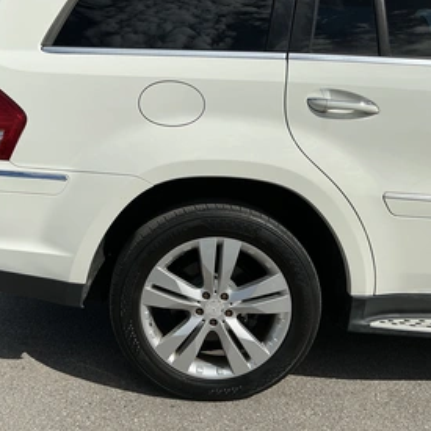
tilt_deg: -11.5
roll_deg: +1.1
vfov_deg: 46.0
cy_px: 219
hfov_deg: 45.1
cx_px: 132
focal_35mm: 36
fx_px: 507
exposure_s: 1/5263
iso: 25
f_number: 1.8
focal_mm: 3
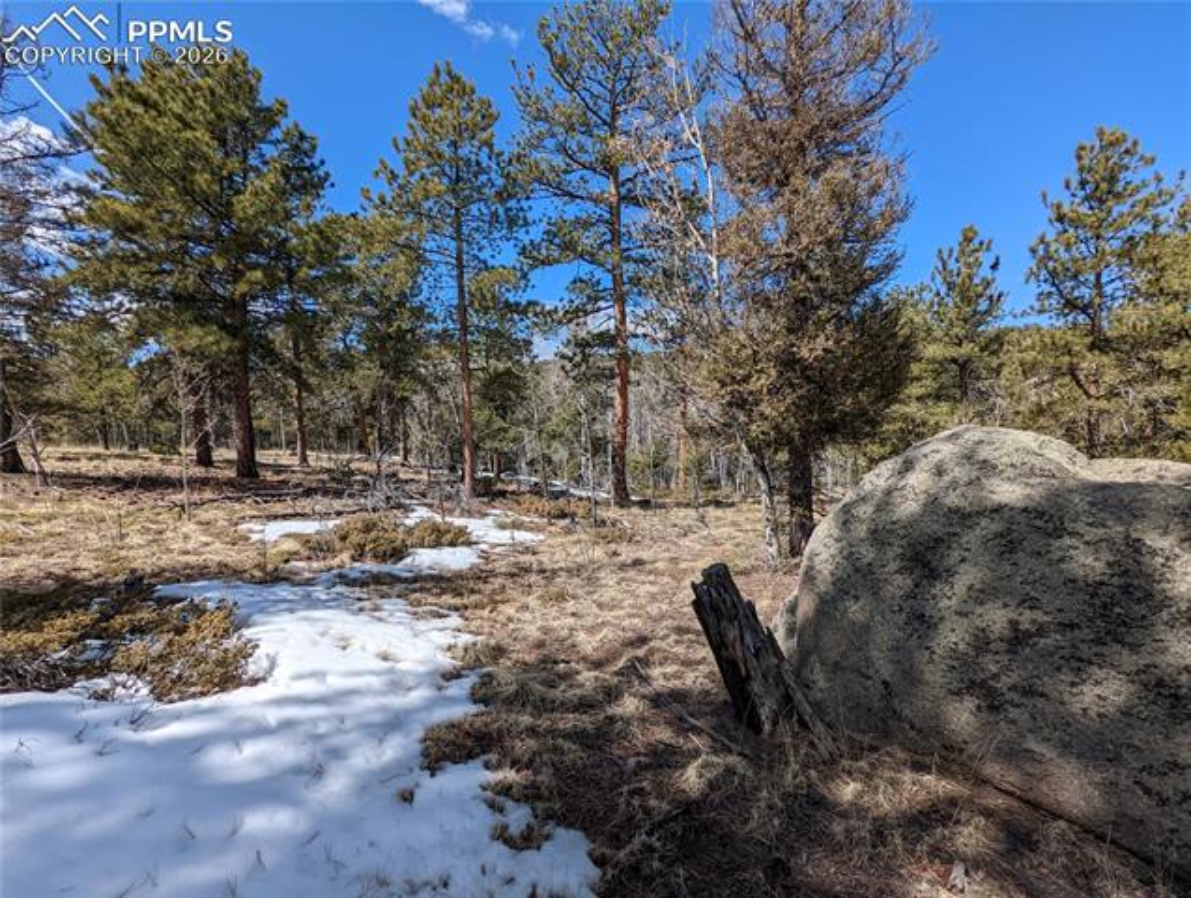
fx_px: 551
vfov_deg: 78.3
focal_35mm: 16
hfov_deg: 94.4
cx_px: 596
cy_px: 449
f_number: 2.2
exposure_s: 1/2066
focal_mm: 2.35
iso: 49
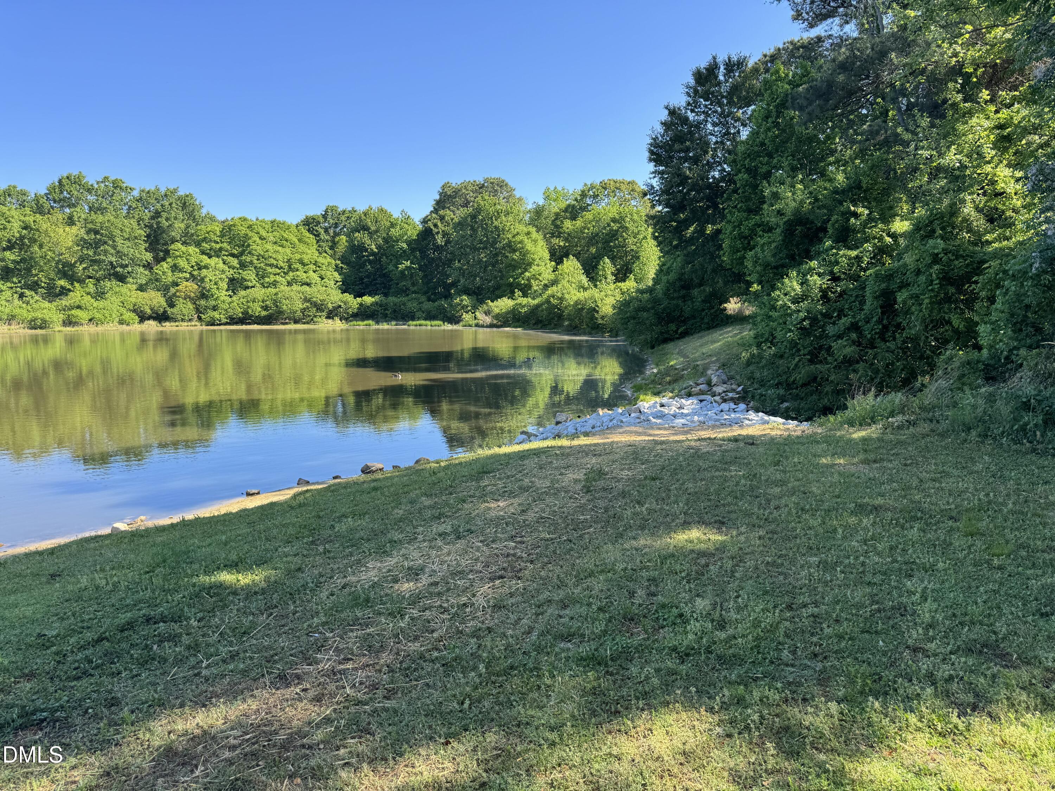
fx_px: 731
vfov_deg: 56.8
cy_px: 396
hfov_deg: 71.6
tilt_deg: -6.2
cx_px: 528
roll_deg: +0.7
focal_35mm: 24
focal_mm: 6.76
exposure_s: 1/1042
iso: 80
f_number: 1.78
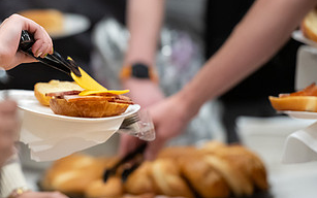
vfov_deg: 3.4
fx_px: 3327
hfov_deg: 5.4
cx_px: 42
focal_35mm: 385
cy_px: 89
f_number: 2.8
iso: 1000
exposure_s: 1/250
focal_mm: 200
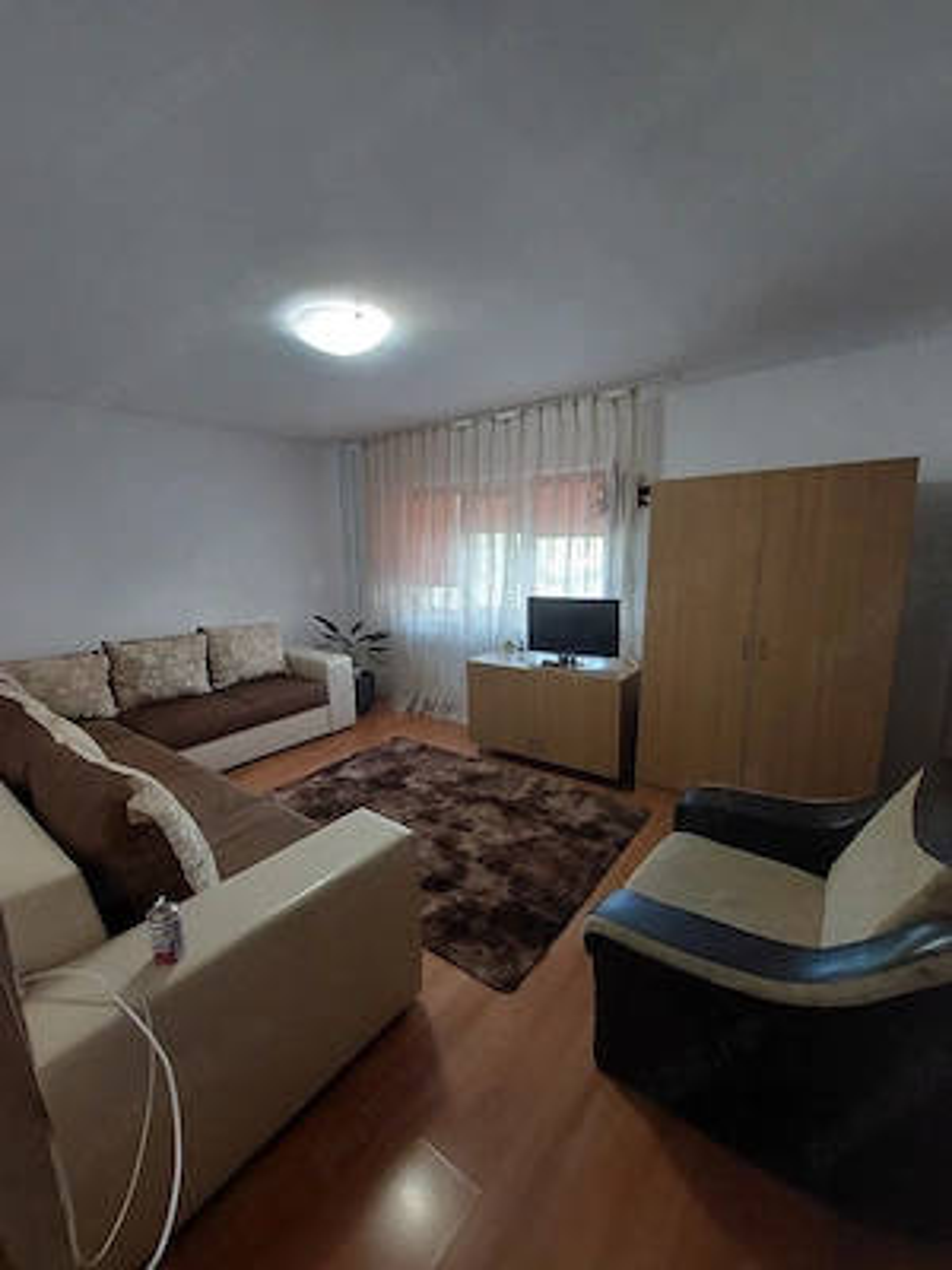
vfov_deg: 106.2
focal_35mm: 13
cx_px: 476
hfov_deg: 89.9
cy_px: 635
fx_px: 477
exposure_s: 1/50
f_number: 2.2
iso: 250
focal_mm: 1.74
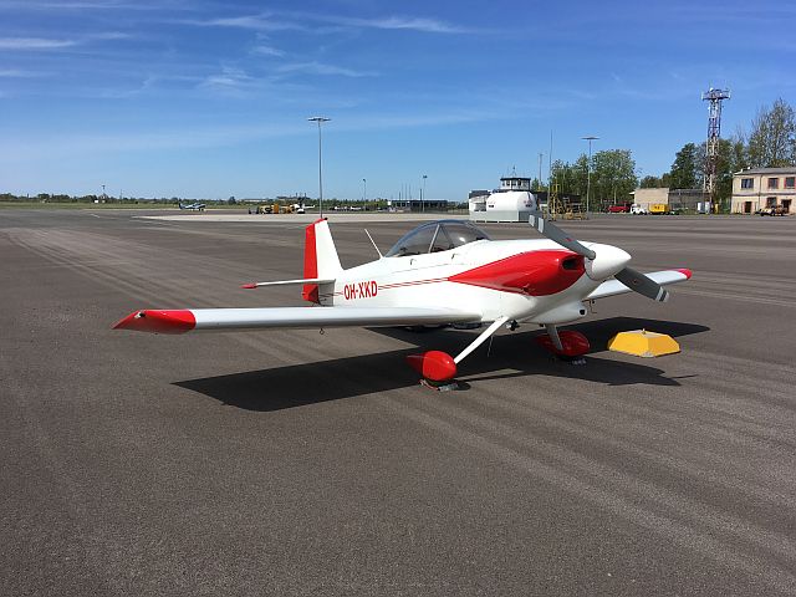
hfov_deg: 61.7
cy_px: 298
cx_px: 398
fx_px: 667
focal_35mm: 29
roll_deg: -2.1
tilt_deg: -9.0
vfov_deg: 48.2
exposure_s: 1/1709
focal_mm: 4.15
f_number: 2.2
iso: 25
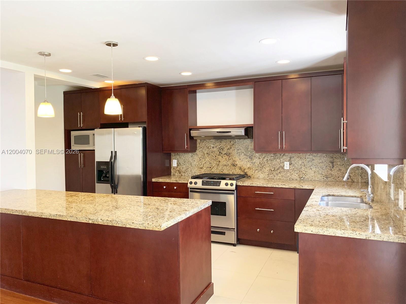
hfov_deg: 67.3
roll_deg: +0.2
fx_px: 305
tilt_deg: -1.6
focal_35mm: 26
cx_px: 203
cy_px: 152
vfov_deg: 53.1
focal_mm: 4.25
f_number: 1.8
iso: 100
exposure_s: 1/74
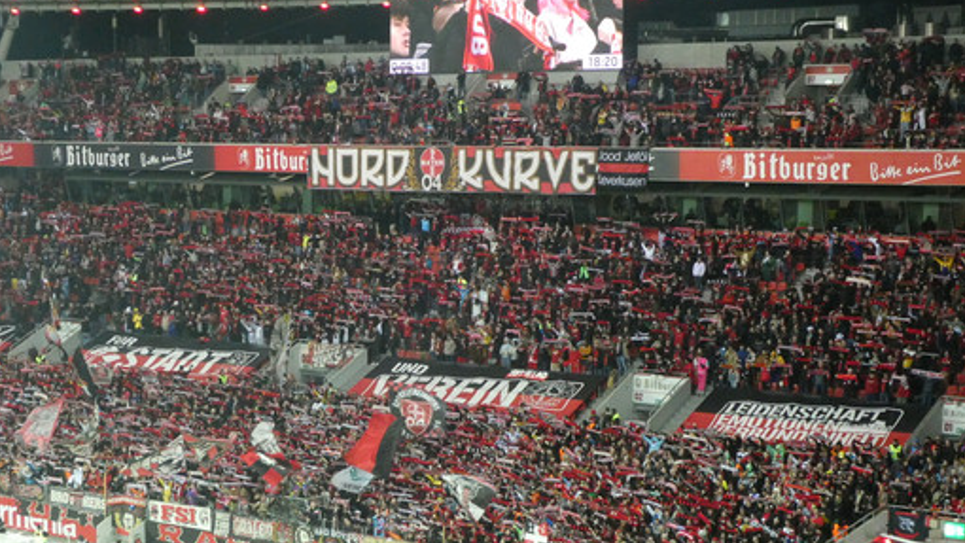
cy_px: 382
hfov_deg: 27.1
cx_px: 401
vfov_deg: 15.4
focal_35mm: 78
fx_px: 1996
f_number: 4.2
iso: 800
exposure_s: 1/80
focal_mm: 10.3
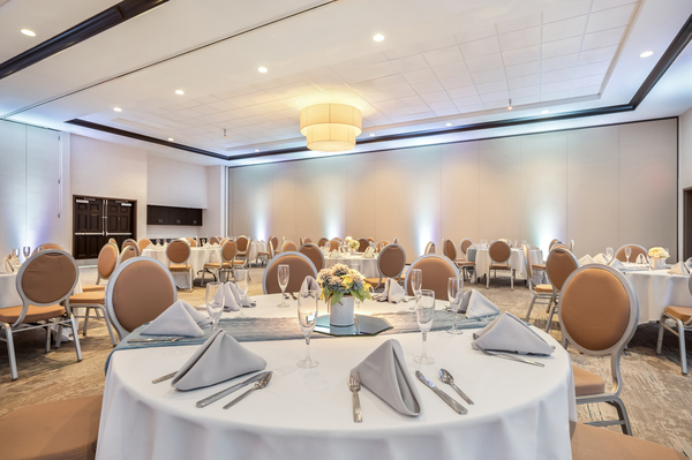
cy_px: 230
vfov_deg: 67.3
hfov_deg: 90.0
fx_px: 346
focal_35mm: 18
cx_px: 346
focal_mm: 18
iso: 500
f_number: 8
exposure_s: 1/1.25
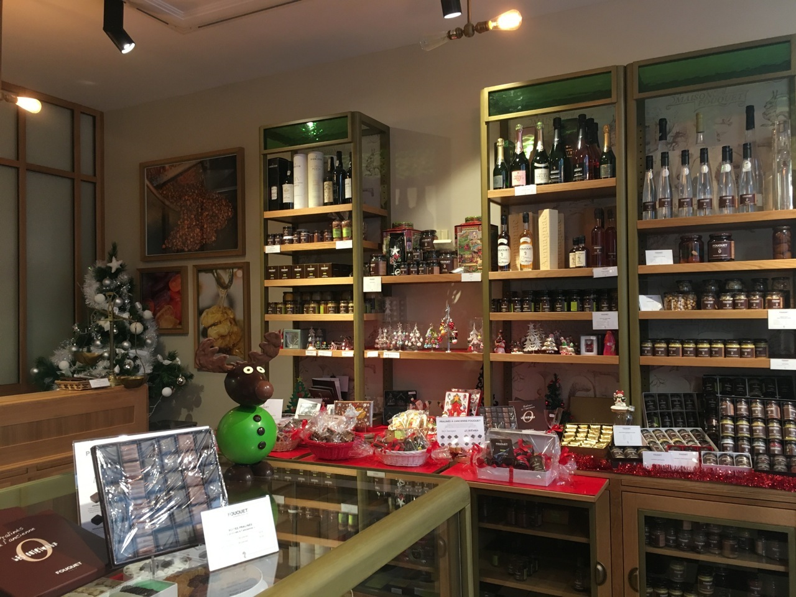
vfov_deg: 48.2
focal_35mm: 29
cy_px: 298
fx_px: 667
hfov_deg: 61.7
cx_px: 398
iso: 125
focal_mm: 4.15
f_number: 2.2
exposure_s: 1/33
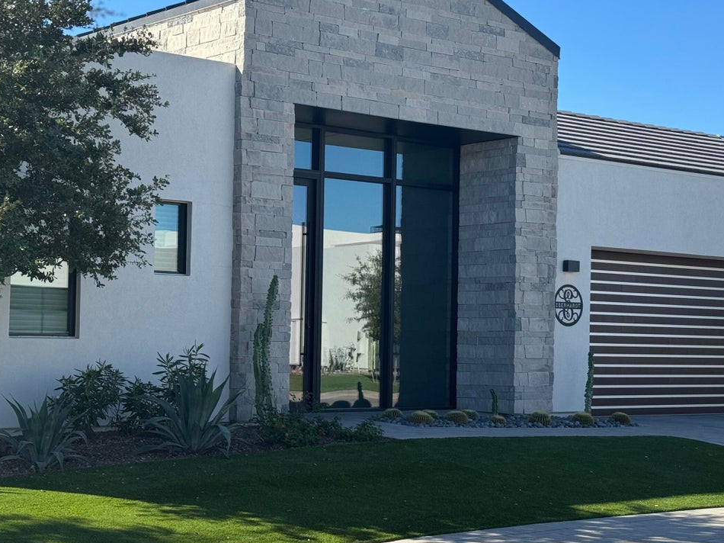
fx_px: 1443
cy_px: 292
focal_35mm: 69
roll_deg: -1.6
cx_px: 414
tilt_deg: +1.2
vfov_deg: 21.3
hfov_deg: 28.1
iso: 64
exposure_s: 1/1923
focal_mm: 6.76
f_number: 1.78
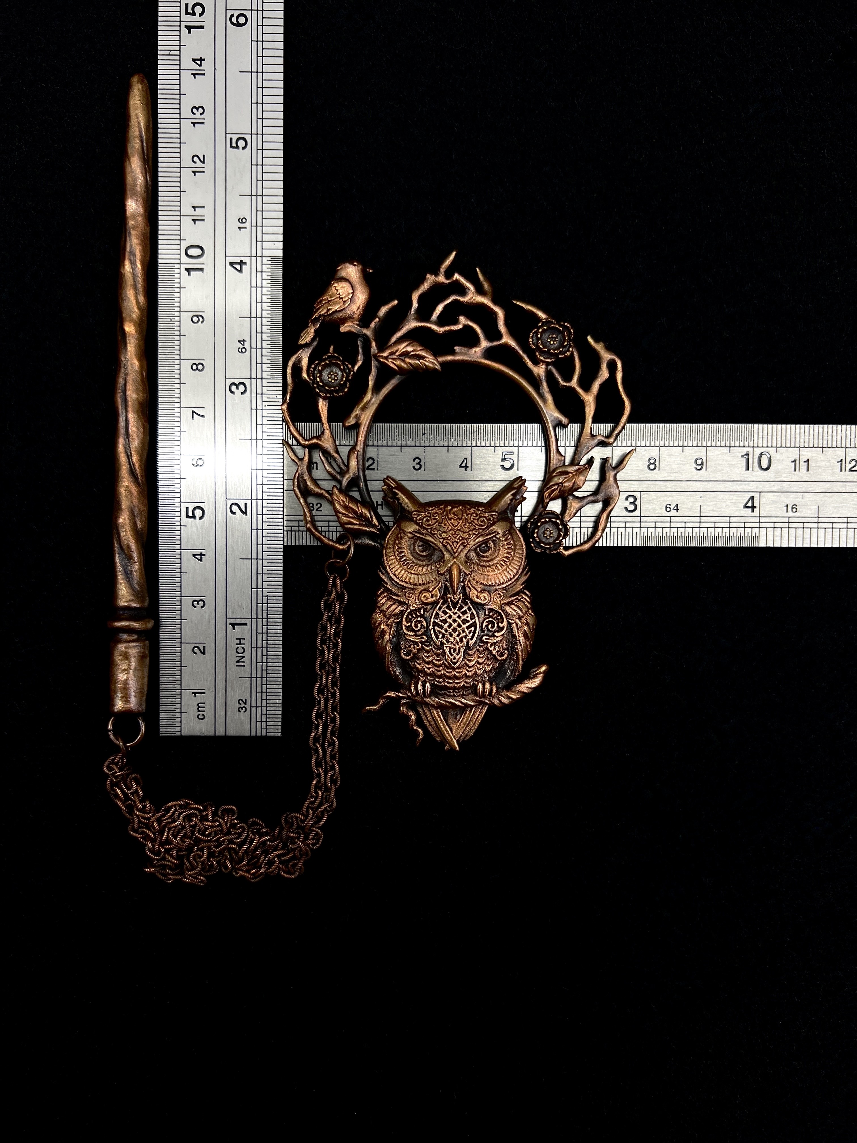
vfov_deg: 67.3
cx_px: 428
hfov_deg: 53.1
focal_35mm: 26
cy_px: 572
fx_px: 858
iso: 32
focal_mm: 5.7
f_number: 1.5
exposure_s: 1/132
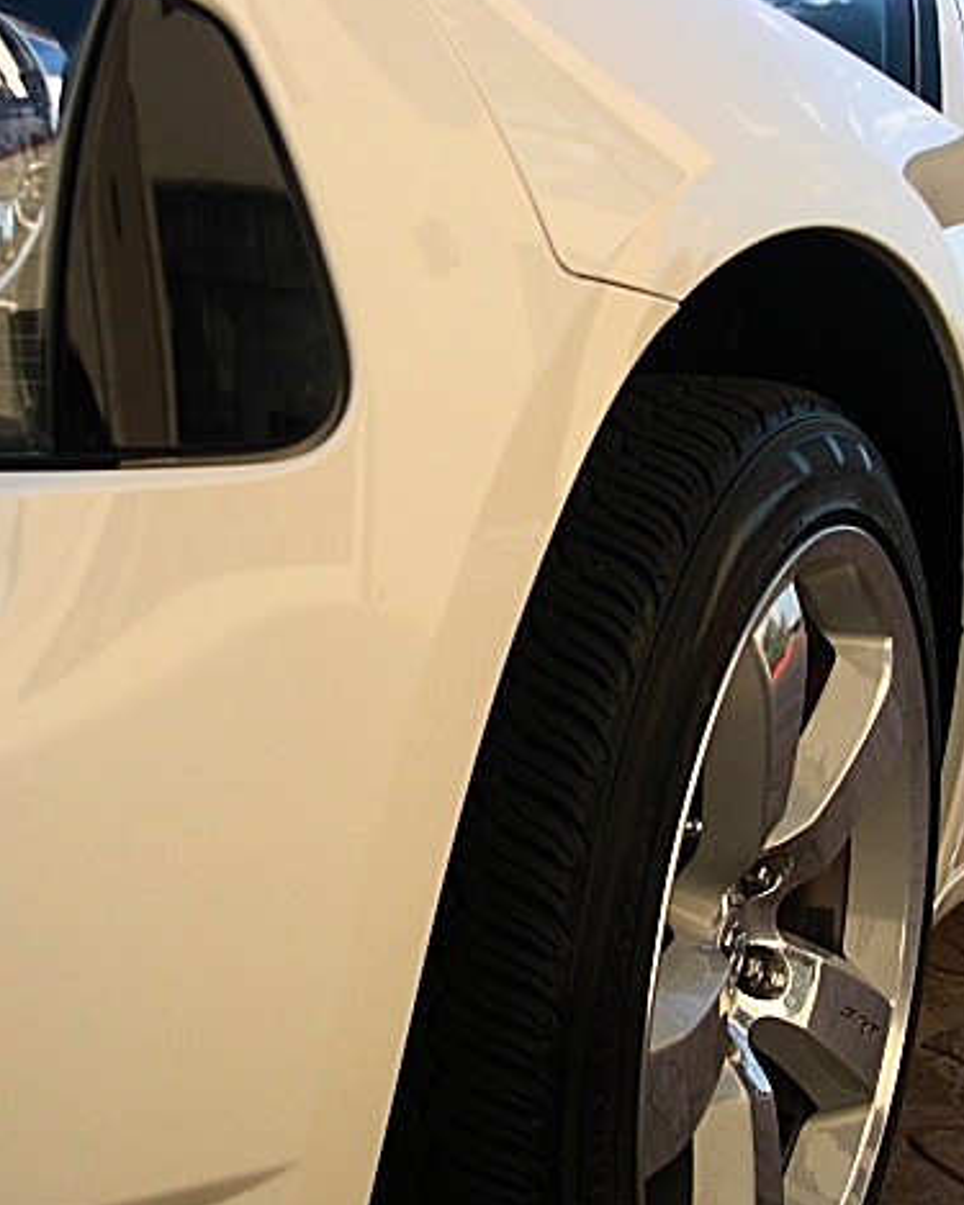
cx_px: 470
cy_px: 596
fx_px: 1712
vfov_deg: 38.8
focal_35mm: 48
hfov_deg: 31.4
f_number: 2.8
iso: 50
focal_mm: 6.3
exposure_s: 1/400
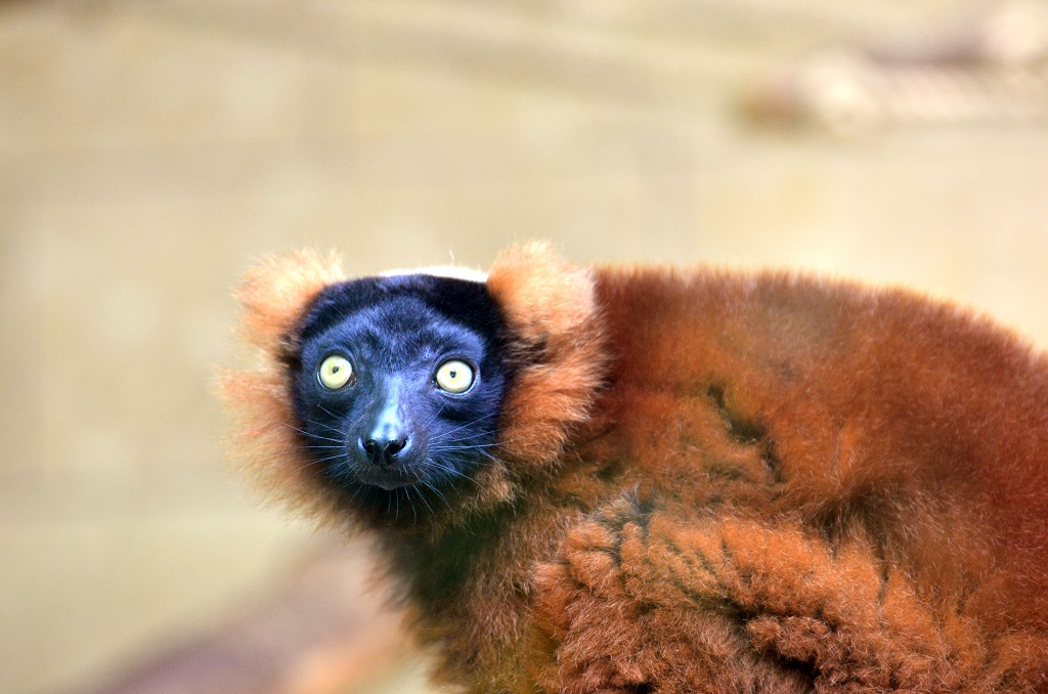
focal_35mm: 248
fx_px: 7189
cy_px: 347
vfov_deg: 5.5
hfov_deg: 8.3
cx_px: 524
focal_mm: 165
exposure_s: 1/200
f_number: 5
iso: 800
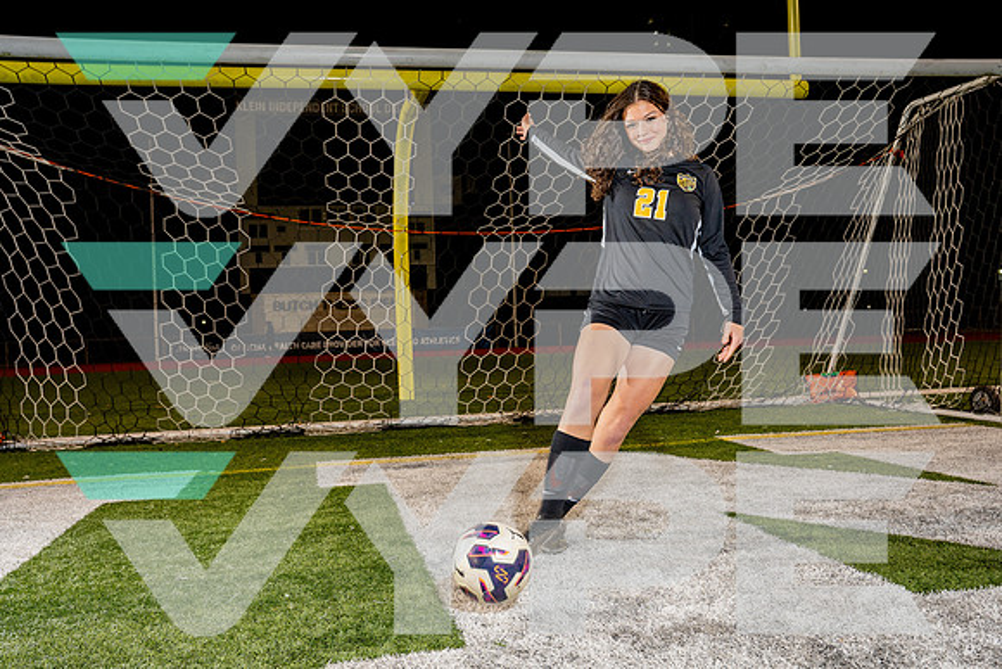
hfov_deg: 57.2
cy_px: 334
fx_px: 919
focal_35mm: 33
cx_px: 501
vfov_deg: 40.0
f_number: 5.6
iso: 800
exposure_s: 1/250
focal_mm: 33
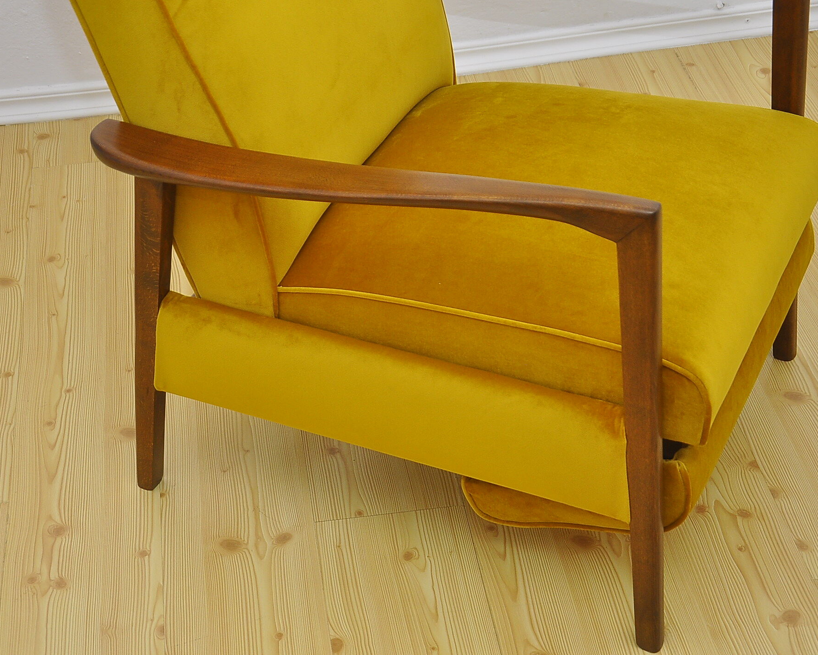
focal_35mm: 68
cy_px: 328
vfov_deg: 22.5
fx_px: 1647
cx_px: 397
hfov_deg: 27.9
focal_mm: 40
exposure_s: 1/200
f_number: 4.5
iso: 400
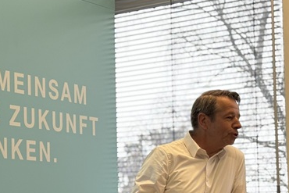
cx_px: 34
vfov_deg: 11.7
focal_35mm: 117
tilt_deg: +4.1
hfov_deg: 17.3
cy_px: 163
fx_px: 940
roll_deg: +1.2
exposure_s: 1/100
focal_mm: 5.96
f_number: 1.6
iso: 32
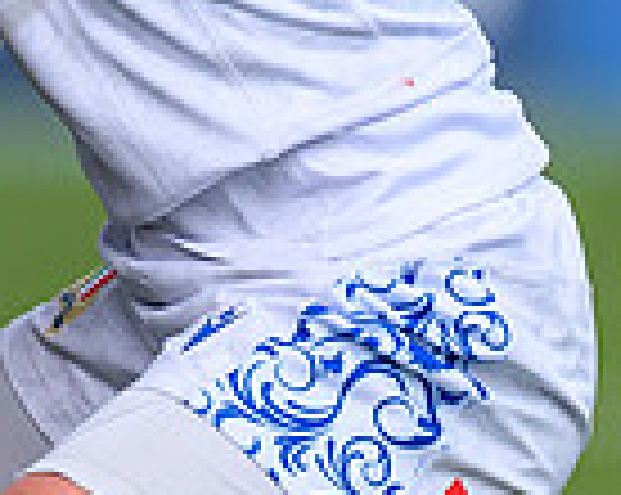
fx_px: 51352
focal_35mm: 2798
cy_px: 170
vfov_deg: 0.6
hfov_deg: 0.7
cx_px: -407
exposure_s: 1/2000
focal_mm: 400
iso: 500
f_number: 4
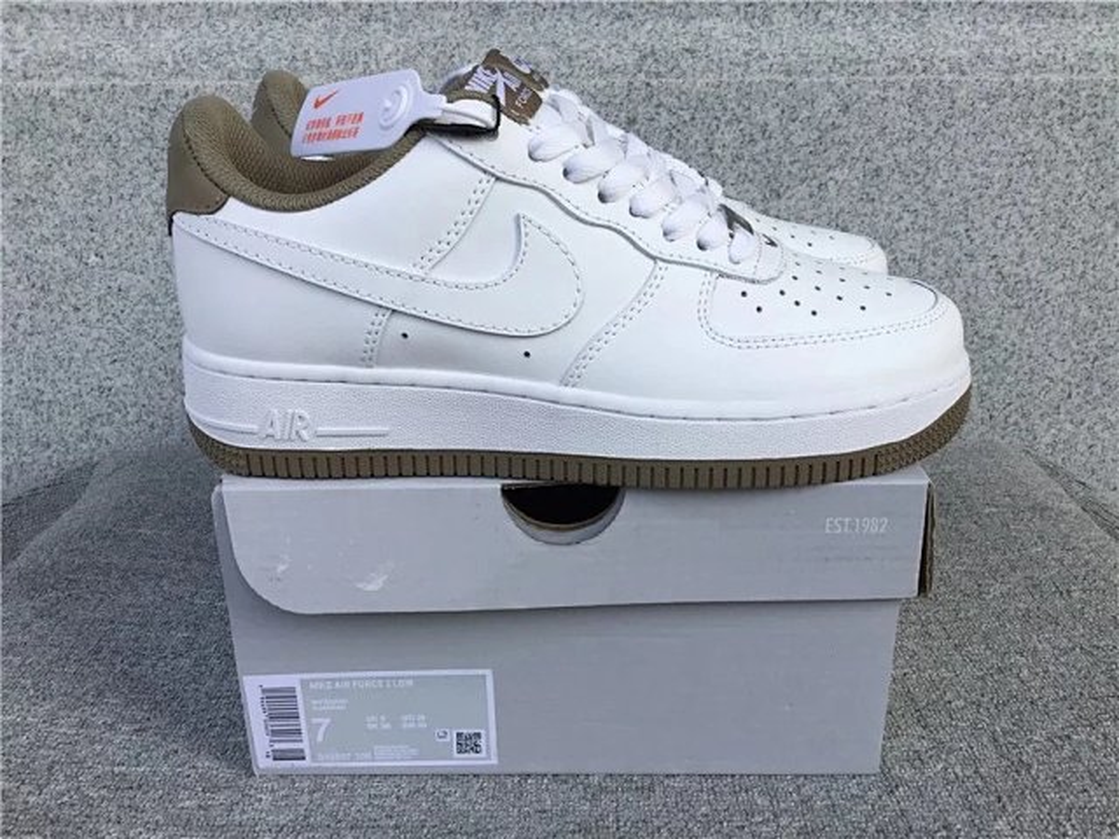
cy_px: 420
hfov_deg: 58.4
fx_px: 1002
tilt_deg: -19.6
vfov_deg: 45.4
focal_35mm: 31
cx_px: 560
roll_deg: +0.5
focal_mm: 3.3
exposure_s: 1/554
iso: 25
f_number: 2.4
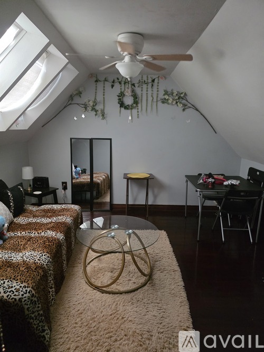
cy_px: 176
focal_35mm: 23
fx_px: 234
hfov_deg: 58.9
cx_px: 132
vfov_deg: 73.9
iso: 2000
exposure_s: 1/120
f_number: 1.7
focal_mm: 6.3
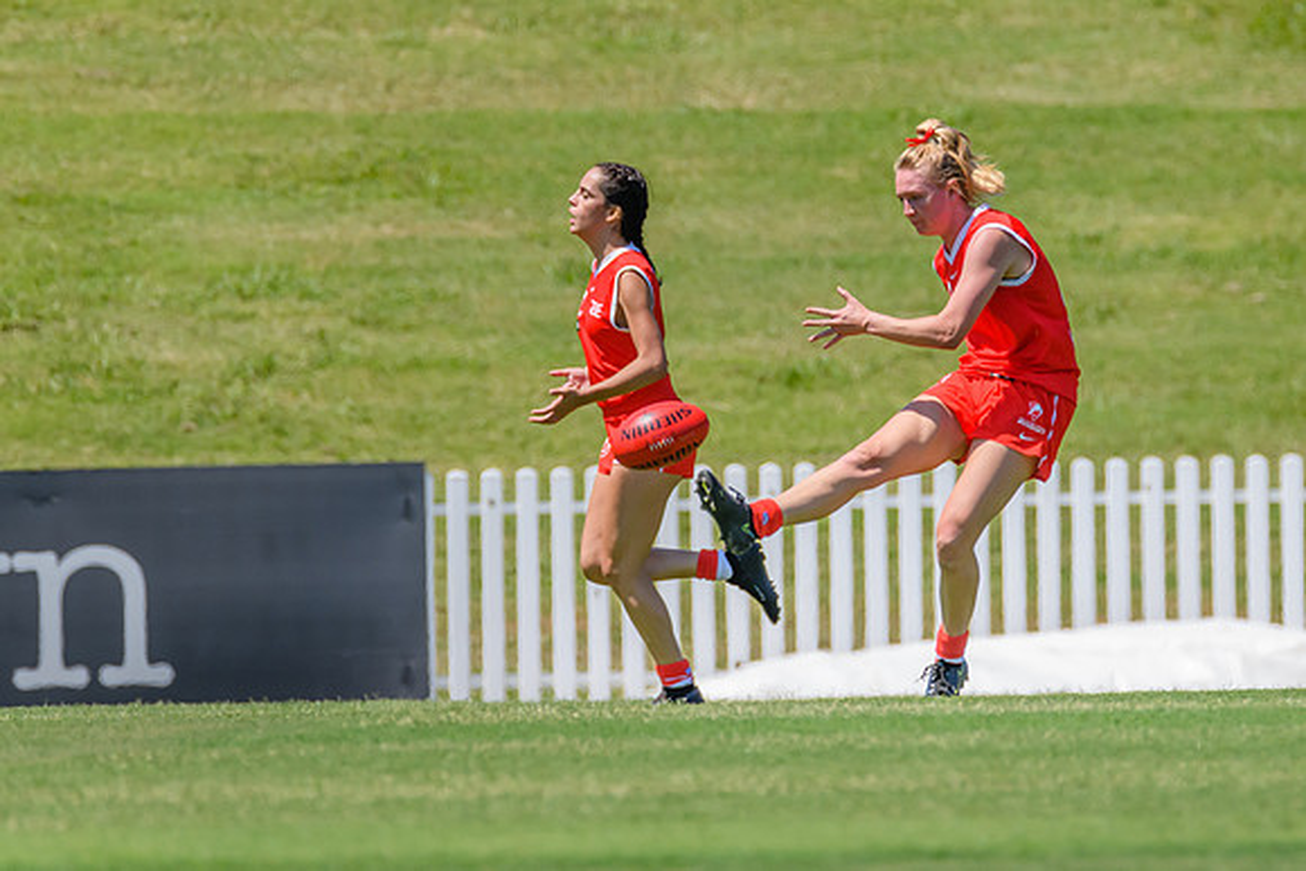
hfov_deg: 2.0
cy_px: 372
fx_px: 38057
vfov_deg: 1.3
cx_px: 850
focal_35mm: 1049
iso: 800
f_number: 10
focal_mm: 600
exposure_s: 1/2000
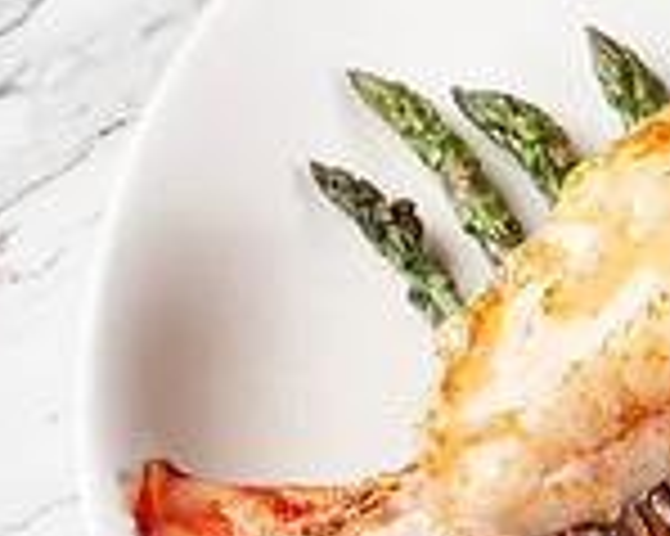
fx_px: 4716
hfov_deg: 7.9
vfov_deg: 6.5
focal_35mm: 238
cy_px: 542
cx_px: 1138
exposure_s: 1/100
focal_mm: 50
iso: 250
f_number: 10
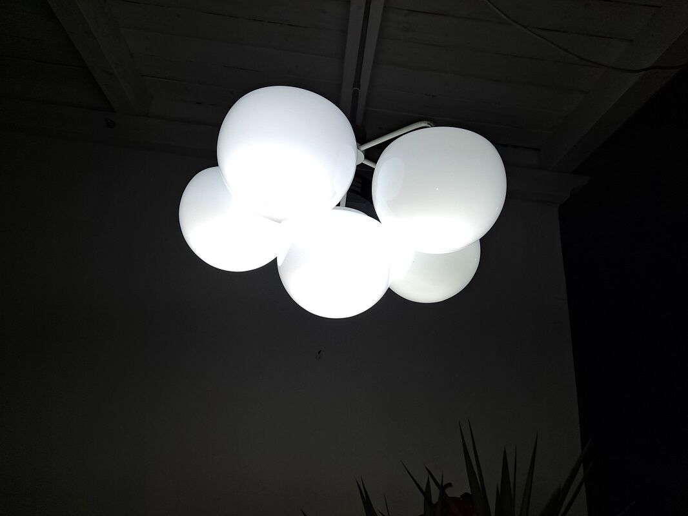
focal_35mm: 25
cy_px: 258
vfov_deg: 54.9
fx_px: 497
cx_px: 344
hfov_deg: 69.4
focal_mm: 4.6
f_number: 2
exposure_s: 1/121
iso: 32
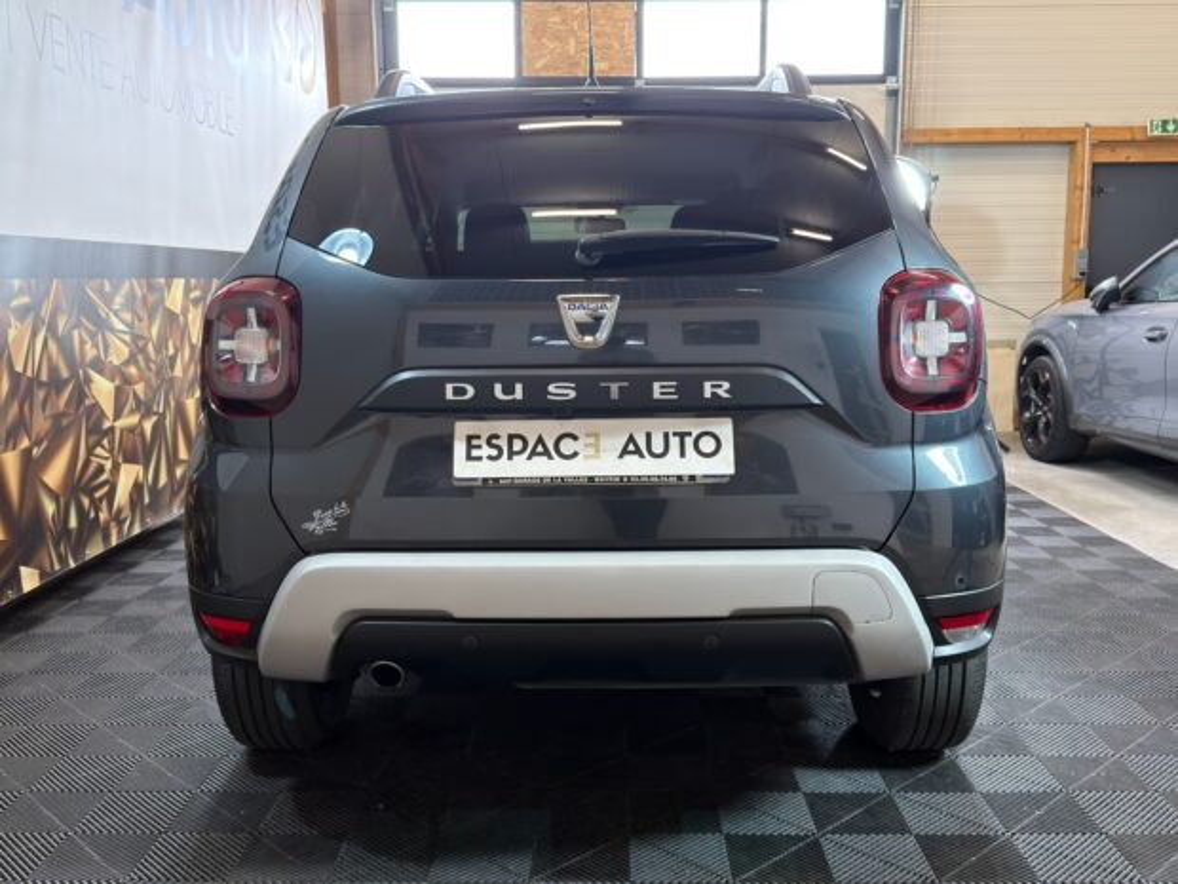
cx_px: 589
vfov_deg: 41.8
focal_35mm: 34
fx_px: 1157
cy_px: 442
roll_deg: +0.4
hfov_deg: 54.0
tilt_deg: -7.9
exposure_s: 1/50
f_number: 1.78
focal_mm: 6.76
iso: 250
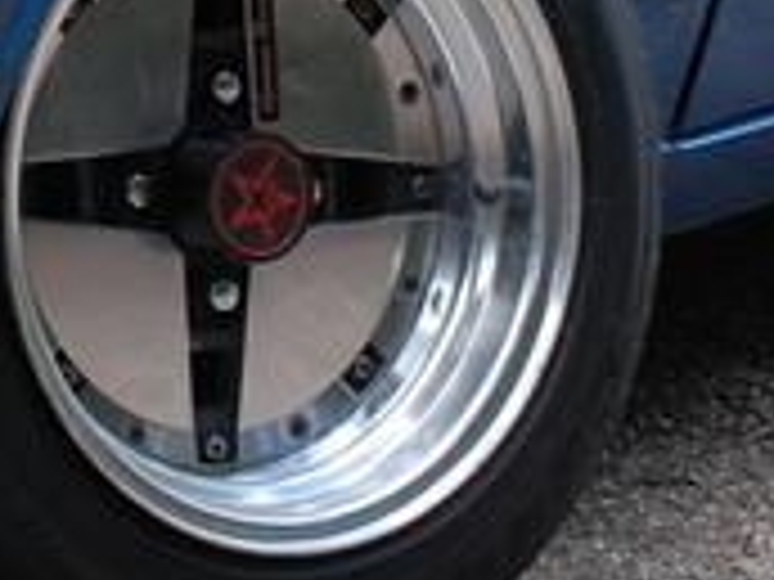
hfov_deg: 6.5
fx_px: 6727
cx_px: -225
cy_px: -488
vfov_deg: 4.9
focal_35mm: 301
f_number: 5.6
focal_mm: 35
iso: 140
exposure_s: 1/125
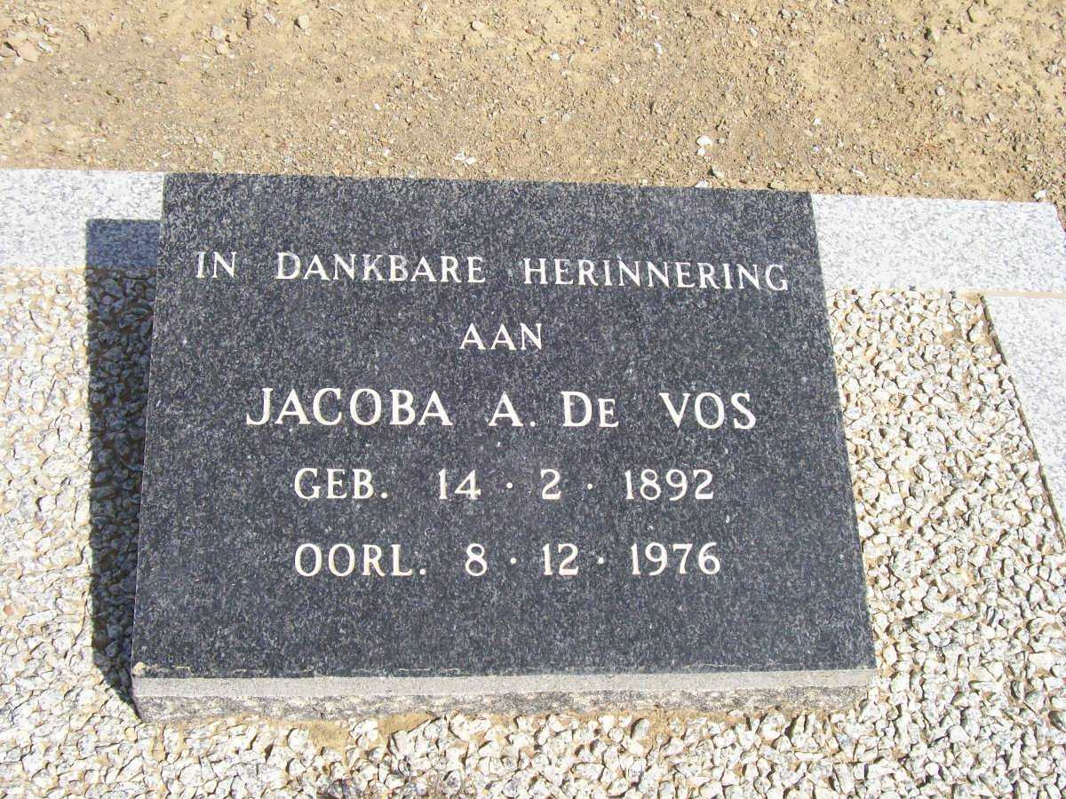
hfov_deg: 42.1
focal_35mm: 45
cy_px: 400
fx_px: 1386
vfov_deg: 32.2
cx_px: 533
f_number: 5.4
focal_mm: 7.6
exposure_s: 1/422
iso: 80
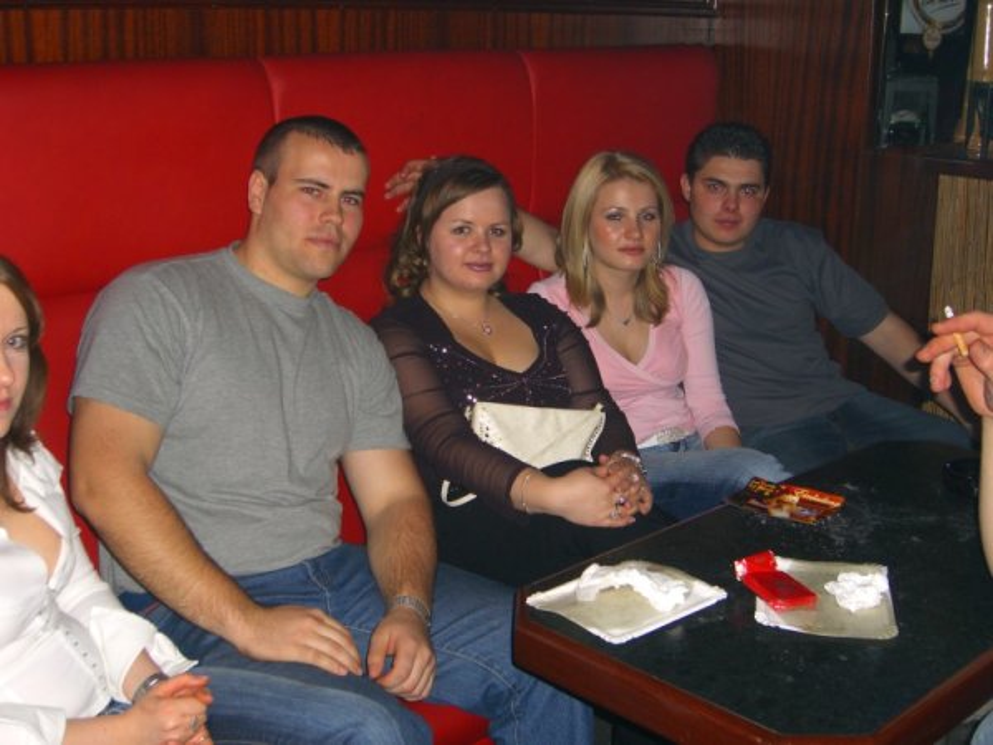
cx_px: 496
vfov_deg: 31.5
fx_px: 1320
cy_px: 372
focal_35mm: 46
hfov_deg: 41.2
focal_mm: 9.5
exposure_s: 1/60
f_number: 3.1
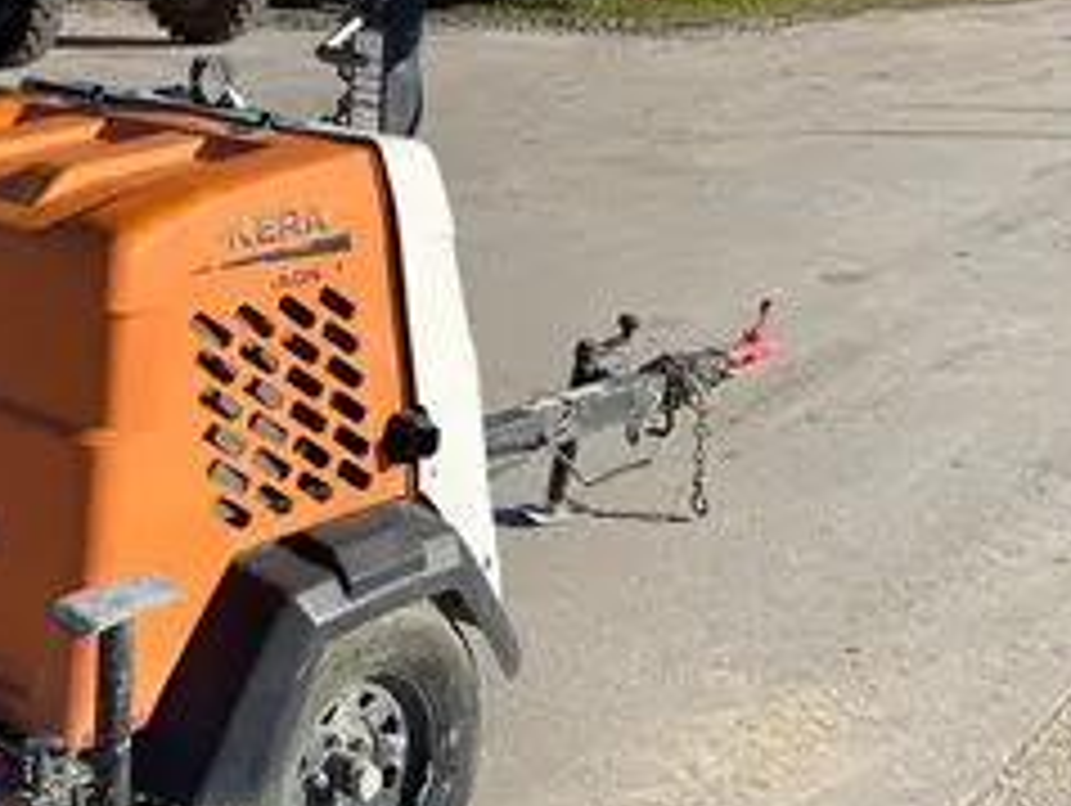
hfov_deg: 31.3
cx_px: 202
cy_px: 209
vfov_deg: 24.2
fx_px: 1858
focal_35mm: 60
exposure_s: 1/2358
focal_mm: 4.25
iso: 32
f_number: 1.8
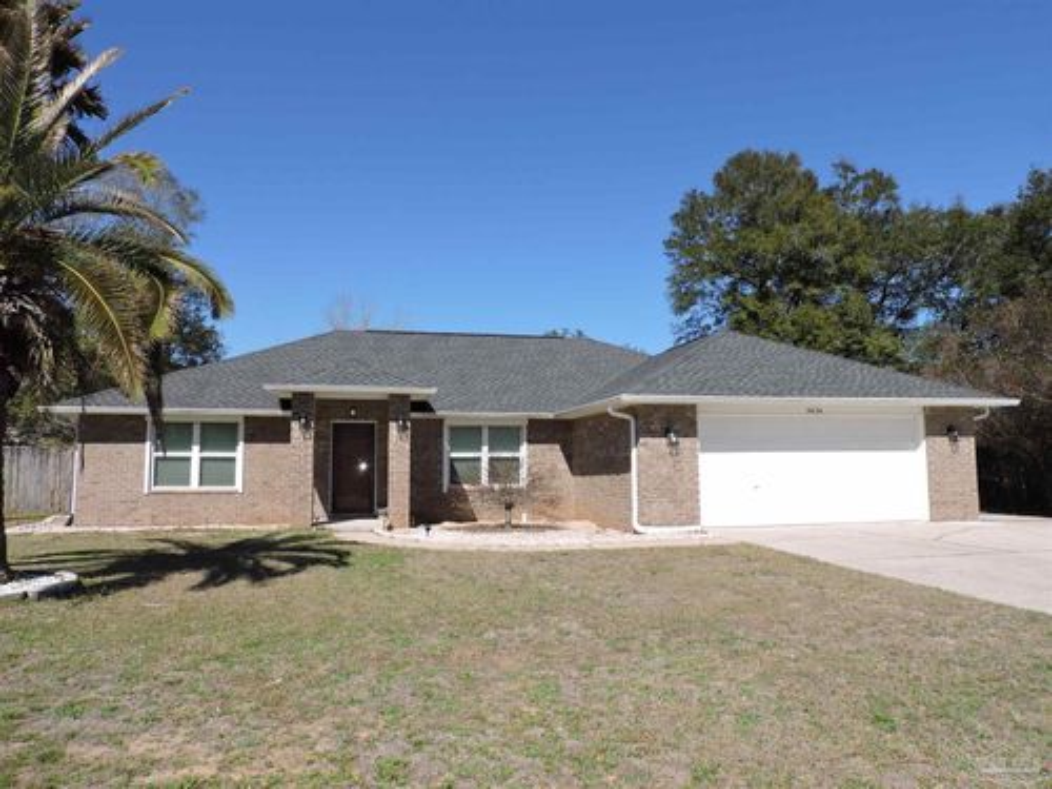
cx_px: 526
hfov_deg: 71.6
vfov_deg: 56.8
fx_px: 729
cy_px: 394
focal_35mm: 24
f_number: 3.3
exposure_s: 1/1600
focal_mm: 4.3
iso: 125
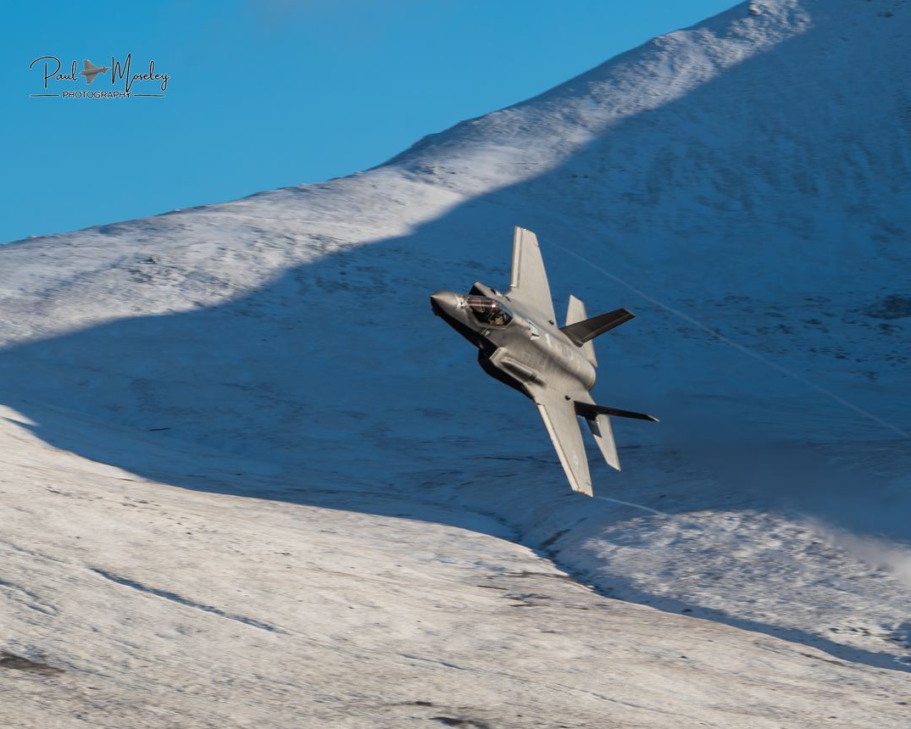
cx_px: 497
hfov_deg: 5.0
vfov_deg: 4.0
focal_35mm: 385
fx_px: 10380
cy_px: 501
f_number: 5.6
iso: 200
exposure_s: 1/1000
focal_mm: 248
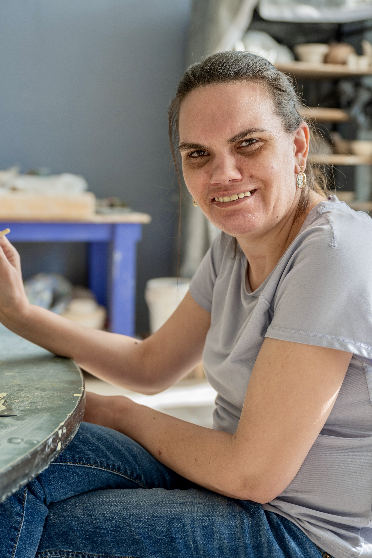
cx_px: 186
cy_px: 279
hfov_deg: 23.2
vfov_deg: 34.2
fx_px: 907
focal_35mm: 58
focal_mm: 39
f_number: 2.8
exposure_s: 1/125
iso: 100
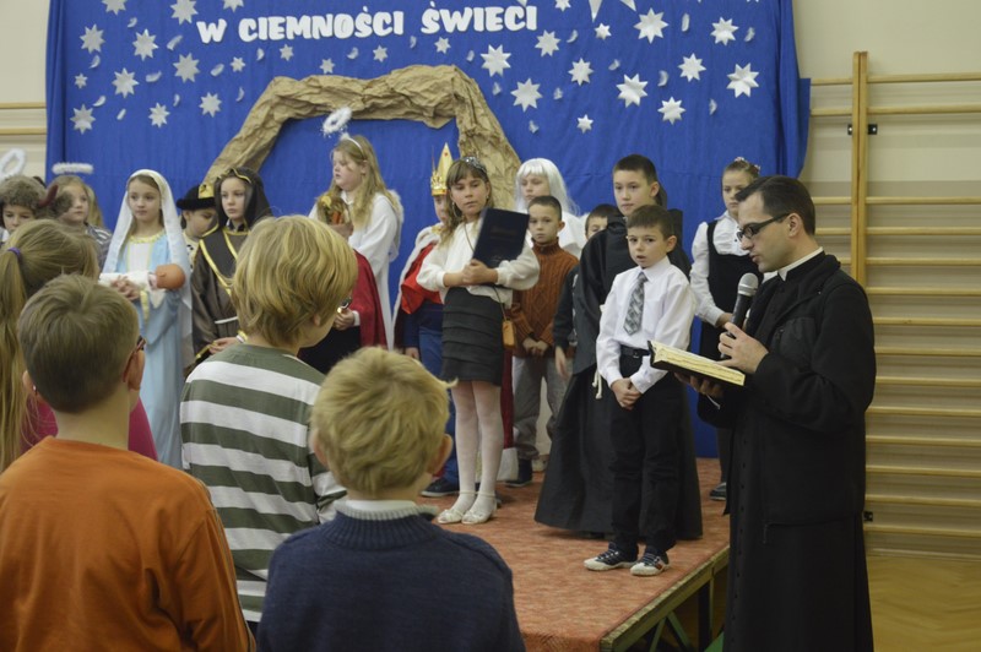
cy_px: 326
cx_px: 490
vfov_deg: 22.6
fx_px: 1634
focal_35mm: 60
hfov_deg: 33.4
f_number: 4.5
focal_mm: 40
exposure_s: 1/15
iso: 1250
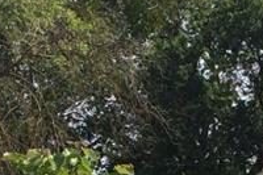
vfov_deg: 5.7
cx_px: 343
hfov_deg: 9.0
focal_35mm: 226
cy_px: 537
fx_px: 1650
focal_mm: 4.15
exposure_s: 1/1414
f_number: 2.2
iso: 32
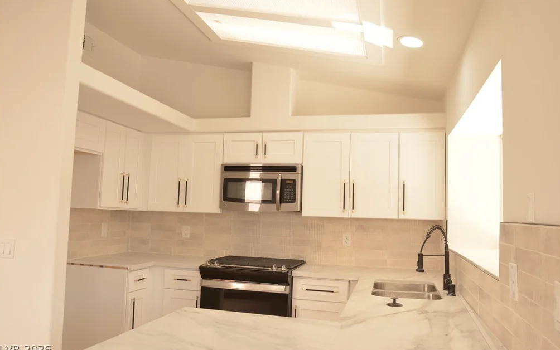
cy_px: 168
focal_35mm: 28
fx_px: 427
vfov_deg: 44.6
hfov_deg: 66.5
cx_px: 281
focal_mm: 18
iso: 200
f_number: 4
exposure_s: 1/60
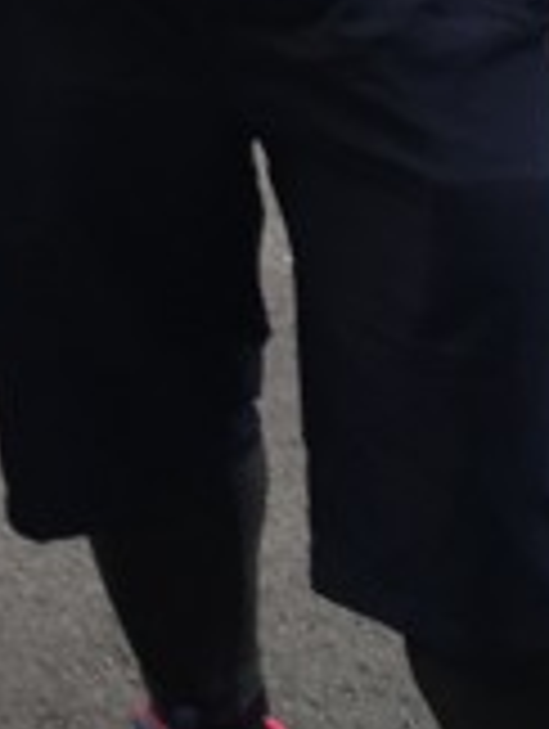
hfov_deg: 10.3
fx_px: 3016
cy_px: -360
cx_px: -68
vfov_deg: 13.0
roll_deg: +2.9
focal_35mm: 143
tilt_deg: -16.4
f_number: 2.2
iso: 32
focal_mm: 4.15
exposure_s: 1/60
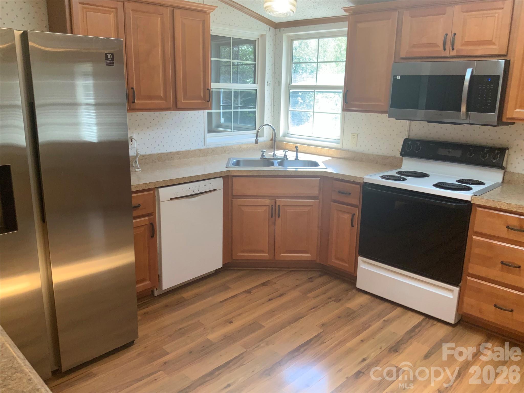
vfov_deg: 48.2
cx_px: 262
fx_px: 439
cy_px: 196
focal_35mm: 29
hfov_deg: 61.7
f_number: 1.8
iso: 40
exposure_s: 1/60
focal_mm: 3
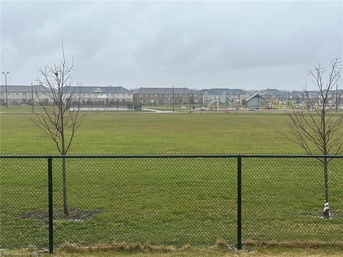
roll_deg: +0.7
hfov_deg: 39.7
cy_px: 128
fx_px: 476
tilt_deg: -4.0
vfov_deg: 30.3
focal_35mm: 48
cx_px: 172
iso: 64
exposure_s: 1/1050
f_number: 1.78
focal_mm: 6.86
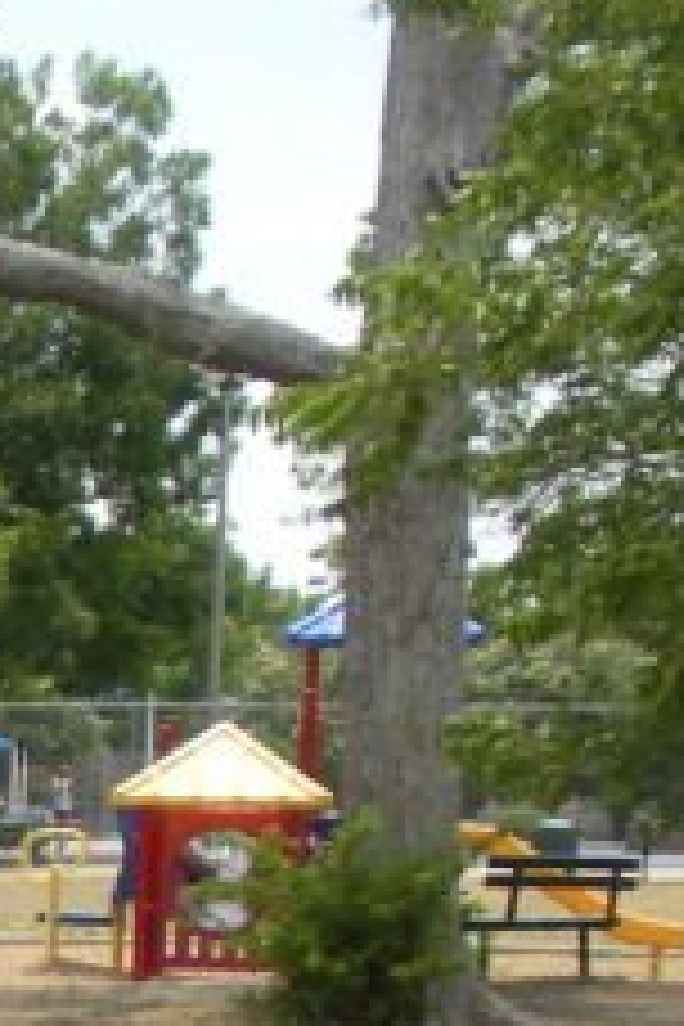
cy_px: 1516
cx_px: -927
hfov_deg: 7.6
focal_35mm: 168
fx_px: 4788
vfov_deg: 11.7
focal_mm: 6.3
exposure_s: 1/557
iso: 88
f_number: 3.5
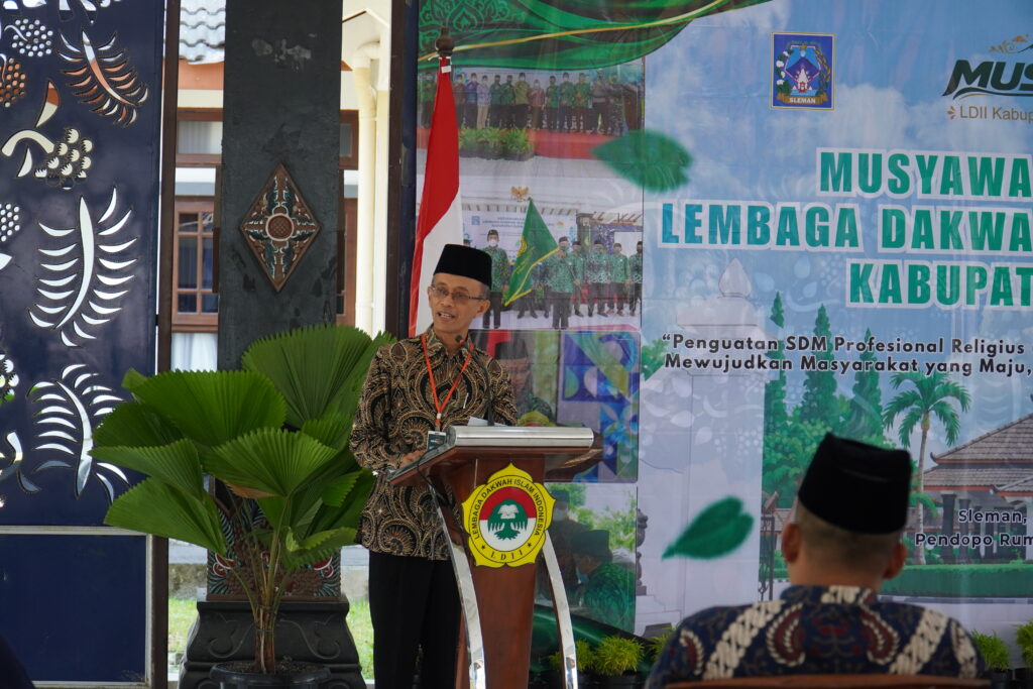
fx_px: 2540
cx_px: 516
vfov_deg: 15.5
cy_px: 344
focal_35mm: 88
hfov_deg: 23.0
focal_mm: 59
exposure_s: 1/125
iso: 400
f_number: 4.5
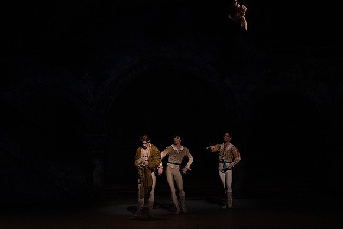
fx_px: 1763
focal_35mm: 185
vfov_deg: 7.4
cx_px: 172
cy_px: 114
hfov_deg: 11.1
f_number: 5.6
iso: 8000
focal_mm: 185
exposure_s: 1/250
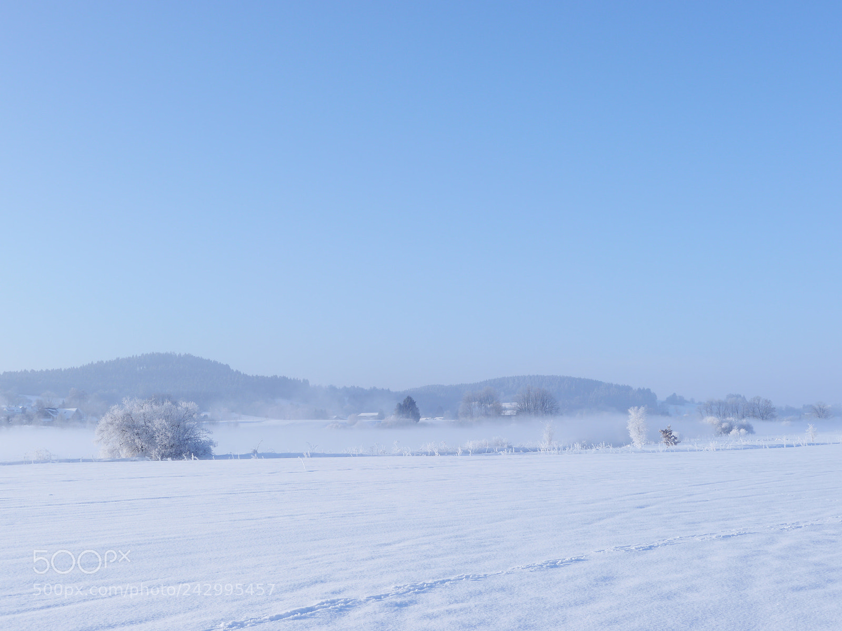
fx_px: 1070
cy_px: 316
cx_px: 421
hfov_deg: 42.9
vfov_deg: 32.9
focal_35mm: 44
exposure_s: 1/320
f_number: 8
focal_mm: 22
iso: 160
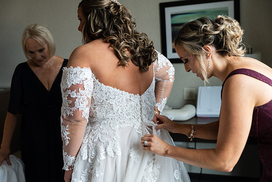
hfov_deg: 46.4
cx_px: 136
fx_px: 317
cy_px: 91
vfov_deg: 31.9
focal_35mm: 42
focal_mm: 42
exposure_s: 1/1000
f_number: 2.8
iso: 2000
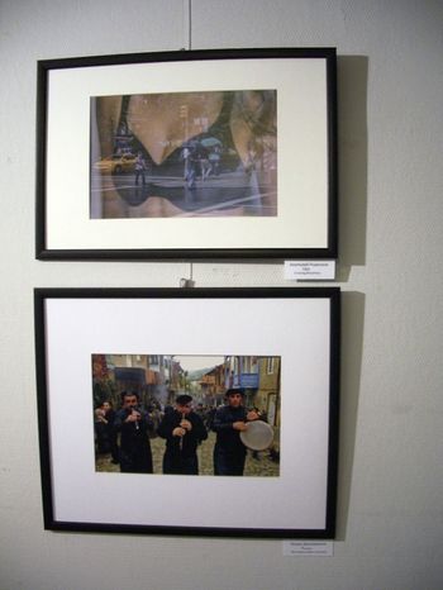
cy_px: 295
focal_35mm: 35
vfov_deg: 52.6
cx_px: 222
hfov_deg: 40.7
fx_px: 597
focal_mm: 5.8
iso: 160
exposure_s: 1/30
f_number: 2.6
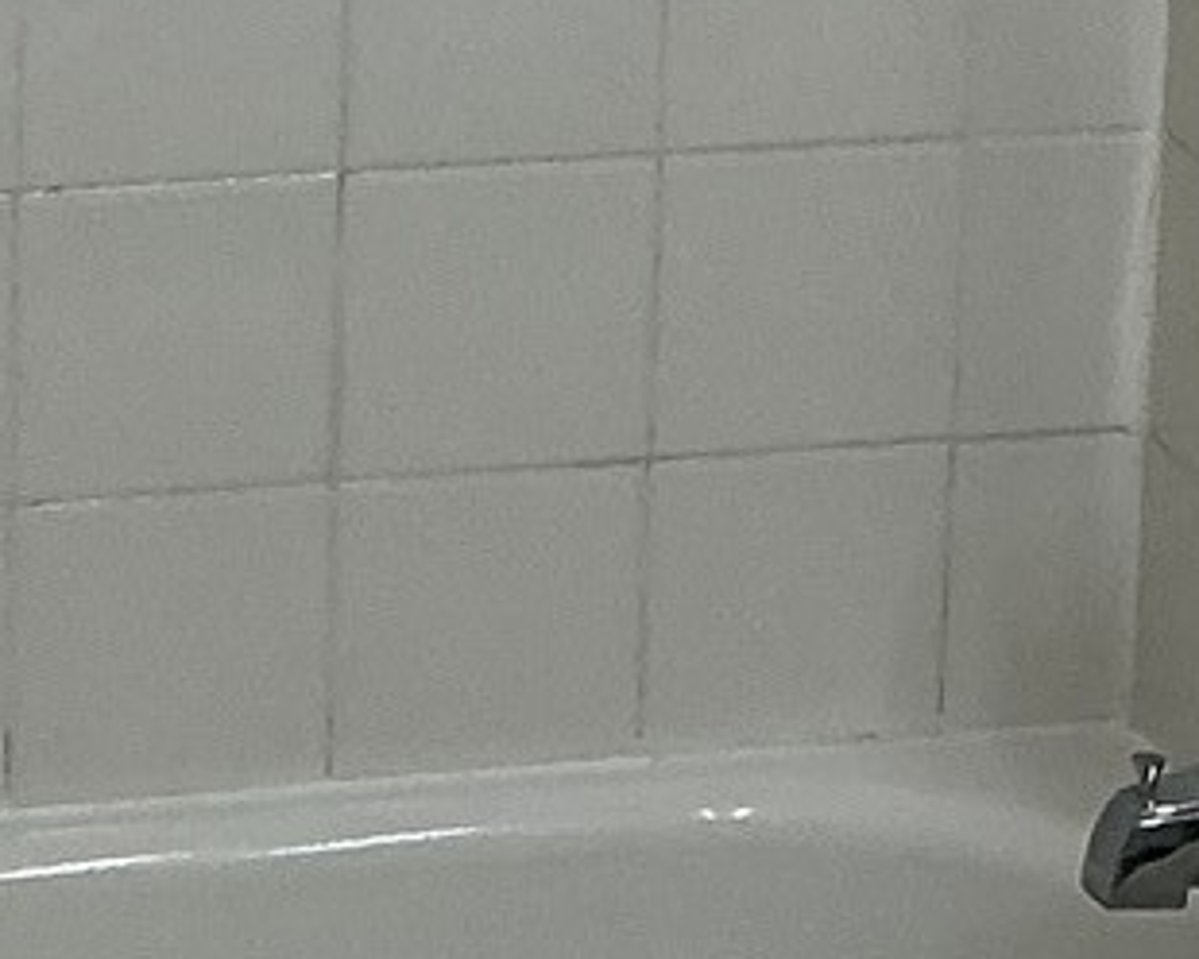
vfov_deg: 8.1
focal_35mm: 187
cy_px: -360
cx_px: 646
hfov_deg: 10.3
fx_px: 6636
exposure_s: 1/60
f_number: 1.8
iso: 40
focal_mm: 3
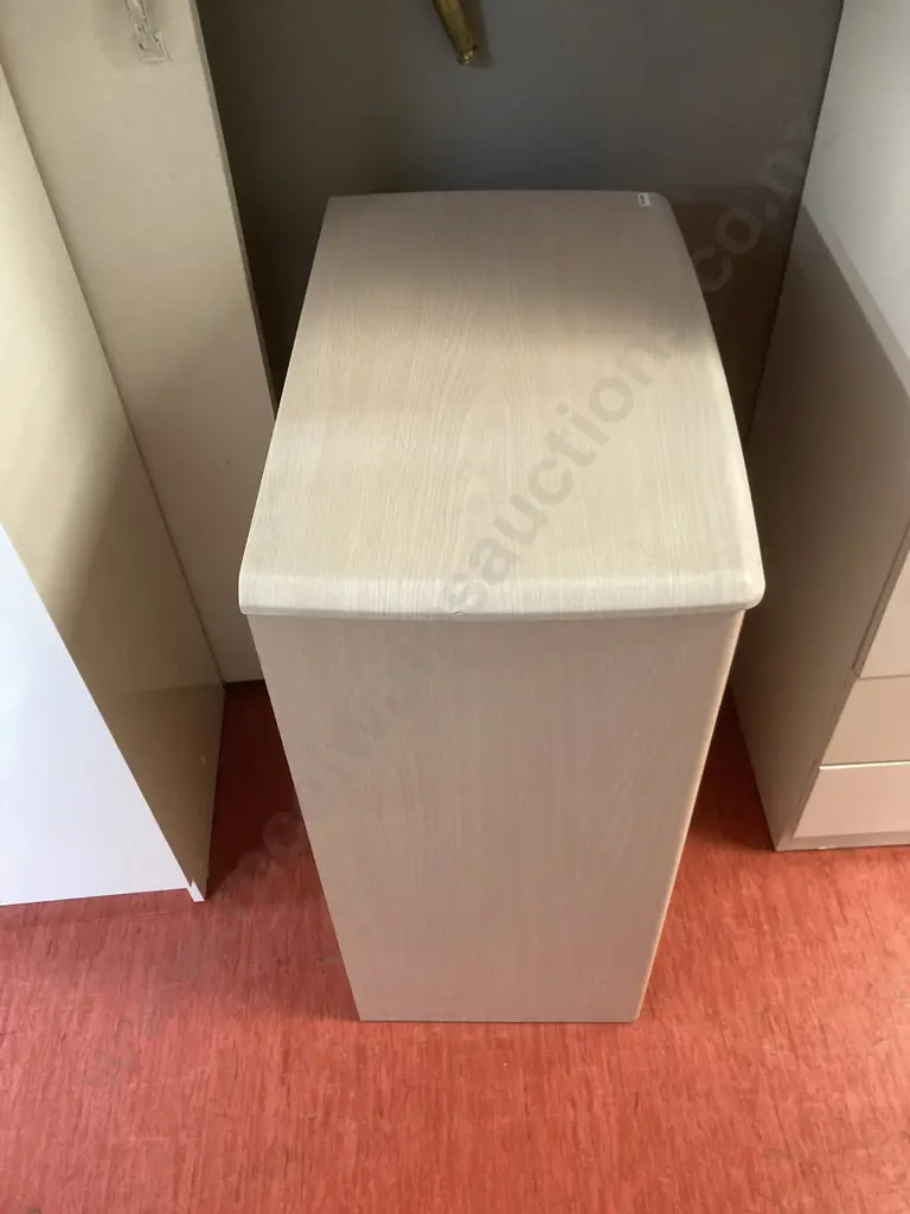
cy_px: 607
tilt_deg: -47.2
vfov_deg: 63.4
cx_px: 455
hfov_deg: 49.7
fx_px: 981
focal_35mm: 28
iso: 320
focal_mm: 3.99
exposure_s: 1/50
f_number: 1.8
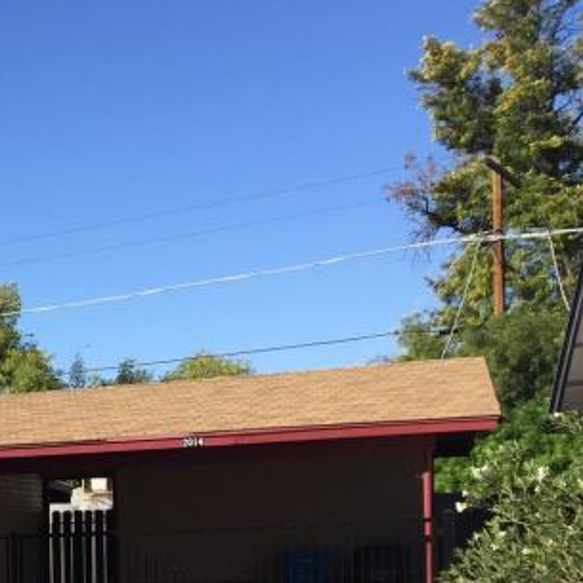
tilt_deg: -3.9
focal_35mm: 86
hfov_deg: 17.5
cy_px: 661
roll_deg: +1.8
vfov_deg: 19.2
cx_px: -361
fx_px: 1639
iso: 32
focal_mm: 4.15
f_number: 2.2
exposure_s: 1/1799
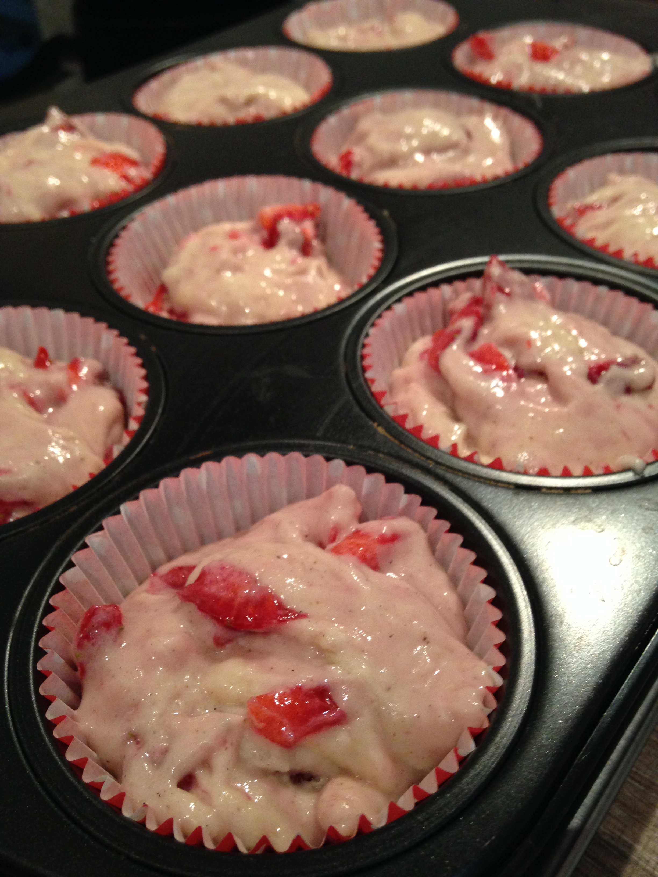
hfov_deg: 42.9
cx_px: 329
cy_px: 438
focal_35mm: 33
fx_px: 836
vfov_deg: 55.4
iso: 200
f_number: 2.4
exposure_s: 1/20
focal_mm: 4.12
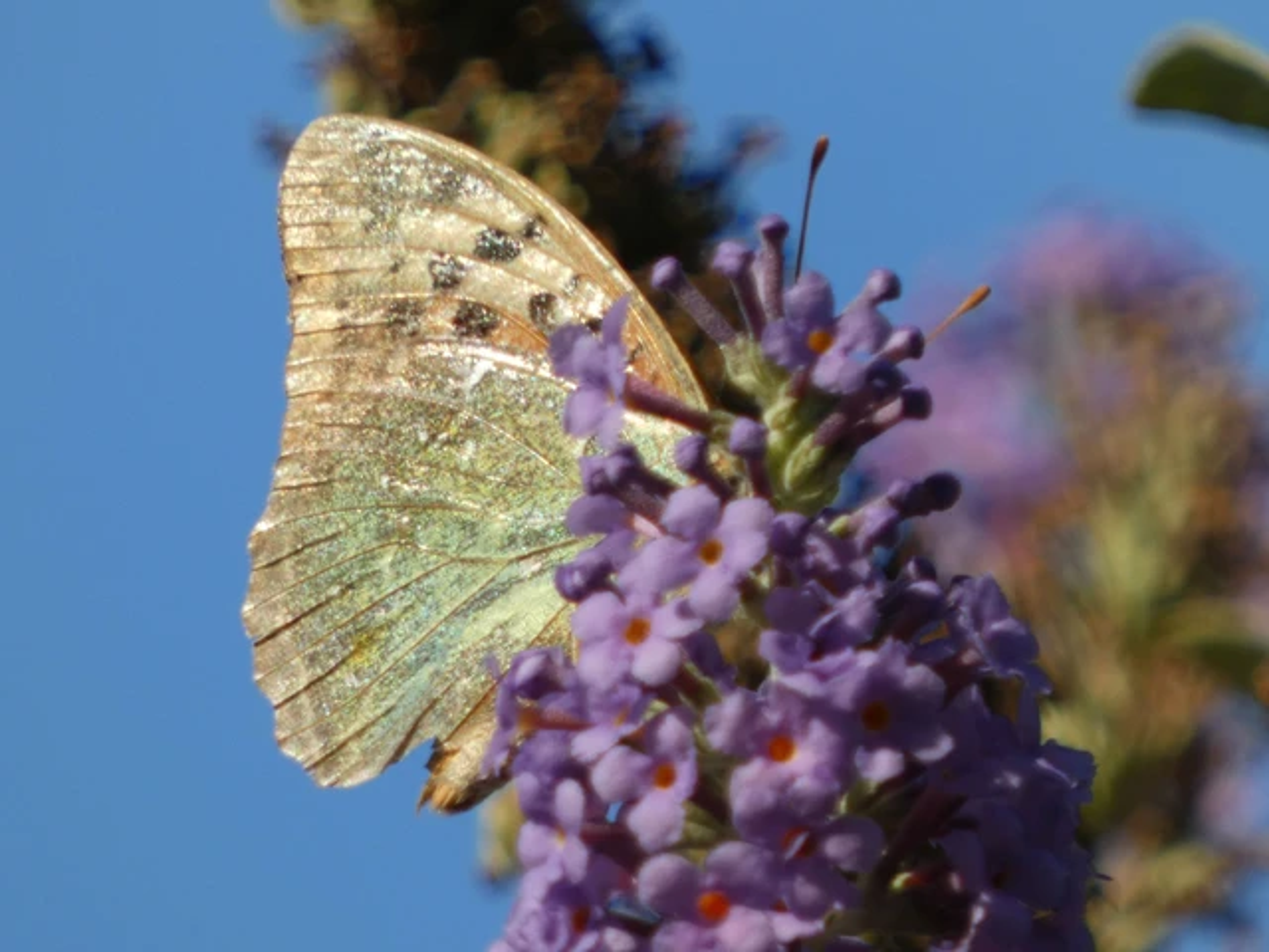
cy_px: 476
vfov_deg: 1.2
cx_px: 634
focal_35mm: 1196
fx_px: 43845
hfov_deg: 1.7
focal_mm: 214.2
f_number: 5.9
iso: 80
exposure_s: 1/200
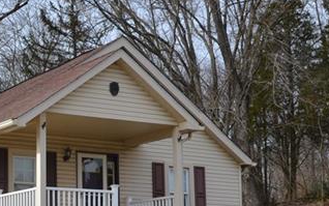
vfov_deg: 14.0
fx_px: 825
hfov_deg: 21.8
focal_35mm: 92
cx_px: 2
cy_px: 216
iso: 250
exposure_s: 1/400
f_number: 10
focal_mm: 24
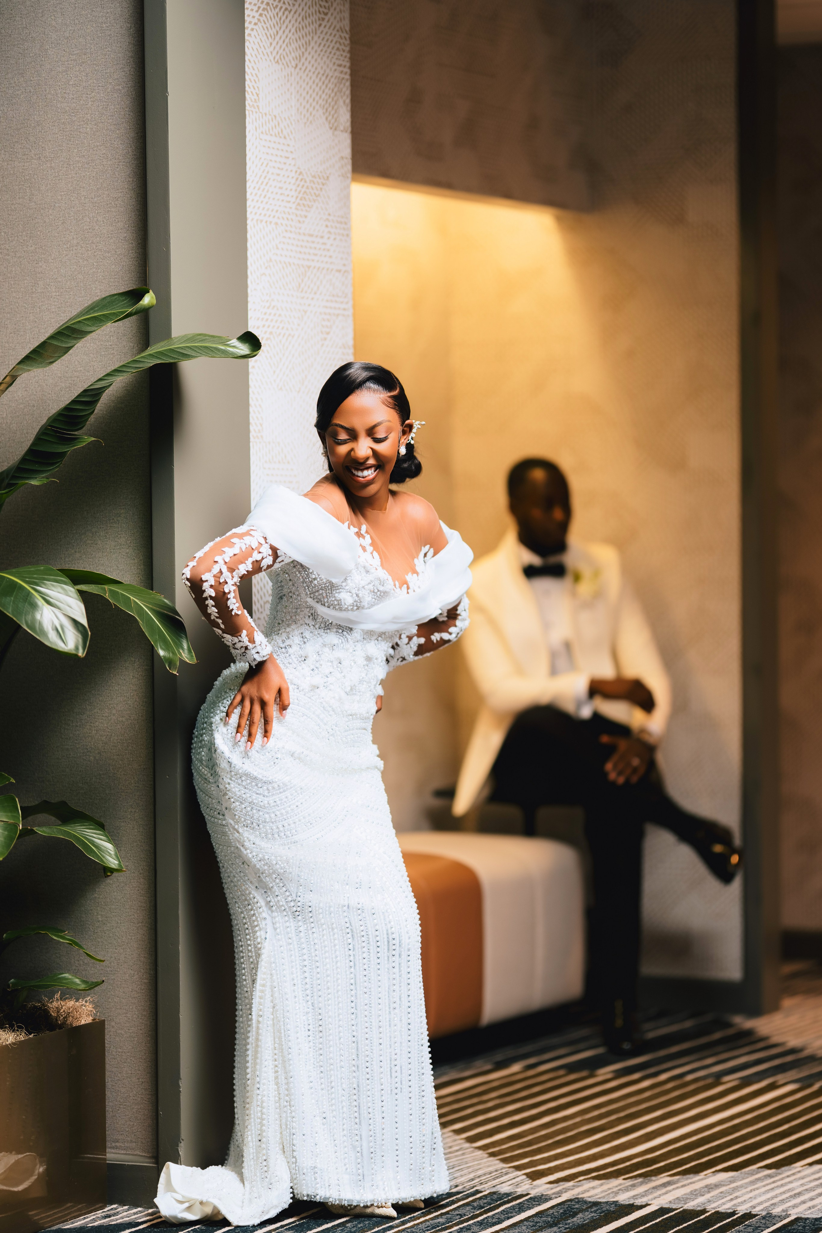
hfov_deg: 13.0
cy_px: 616
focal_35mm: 105
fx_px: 3596
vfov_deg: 19.5
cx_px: 411
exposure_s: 1/80
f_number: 1.4
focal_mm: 105
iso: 125
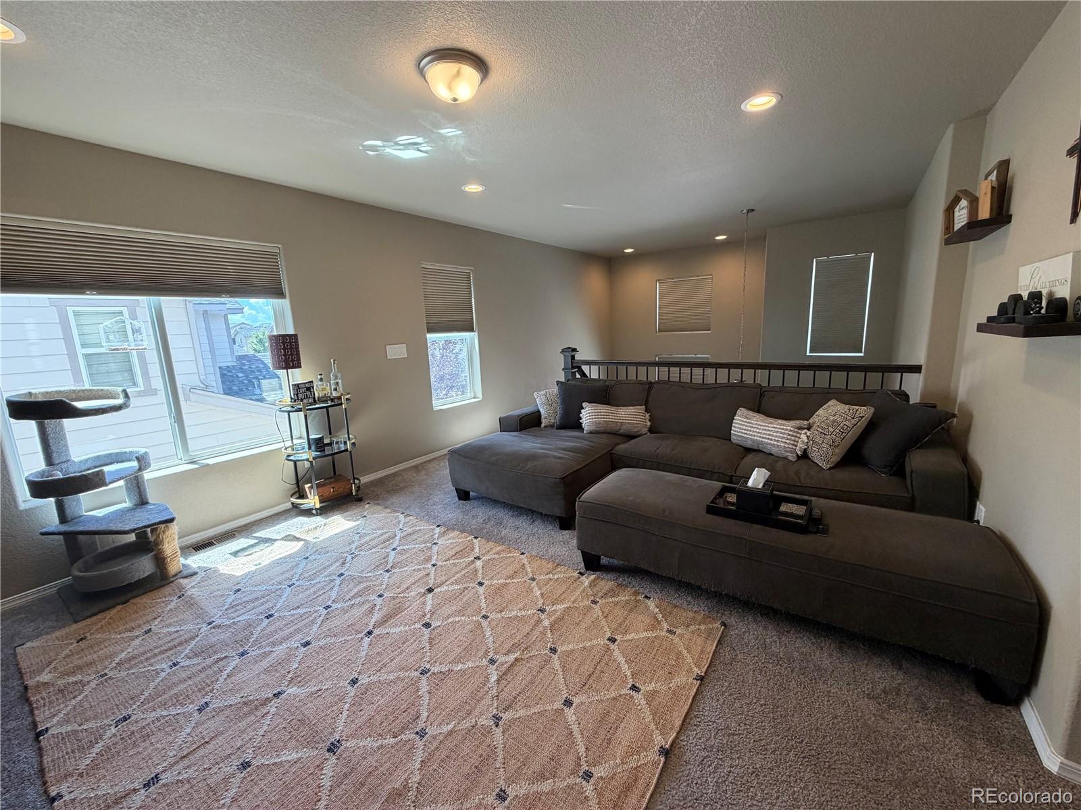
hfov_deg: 102.1
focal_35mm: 14
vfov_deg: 85.7
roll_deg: +2.8
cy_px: 405
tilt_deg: -9.4
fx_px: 437
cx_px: 540
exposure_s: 1/120
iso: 160
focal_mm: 2.22
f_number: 2.2
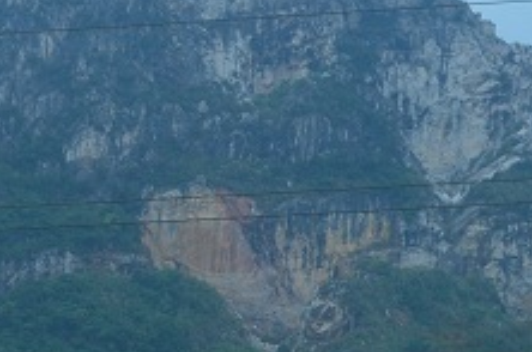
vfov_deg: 3.6
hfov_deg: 5.4
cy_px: 103
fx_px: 5608
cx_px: -398
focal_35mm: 380
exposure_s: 1/250
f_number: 8
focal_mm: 55
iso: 110
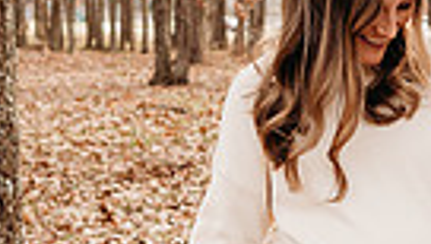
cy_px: 160
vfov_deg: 11.4
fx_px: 1225
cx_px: 539
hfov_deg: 18.7
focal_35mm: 107
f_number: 3.2
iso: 100
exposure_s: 1/250
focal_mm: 24
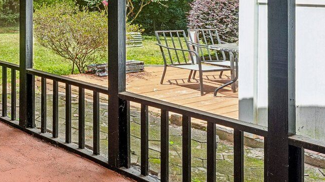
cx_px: -78
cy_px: -13
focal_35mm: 46
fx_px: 396
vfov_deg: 24.4
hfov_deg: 34.3
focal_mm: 14
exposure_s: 1/100
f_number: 8
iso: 320
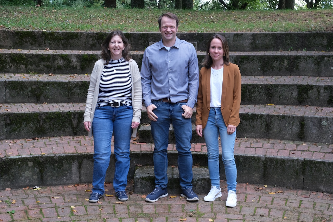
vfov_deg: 27.0
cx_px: 166
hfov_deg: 39.6
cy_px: 111
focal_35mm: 50
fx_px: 462
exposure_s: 1/90
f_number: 8
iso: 800
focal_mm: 33.2
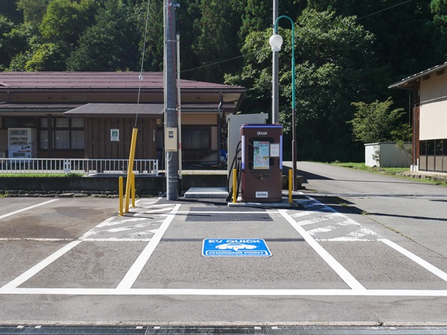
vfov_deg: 46.8
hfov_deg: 60.0
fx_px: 387
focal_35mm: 30
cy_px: 168
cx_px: 224
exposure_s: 1/400
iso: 200
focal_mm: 15
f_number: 8
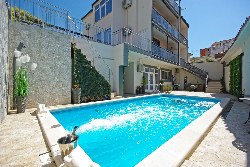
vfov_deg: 77.5
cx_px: 125
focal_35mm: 15
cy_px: 84
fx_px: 104
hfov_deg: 100.3
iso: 400
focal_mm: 10
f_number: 9.5
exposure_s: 1/750
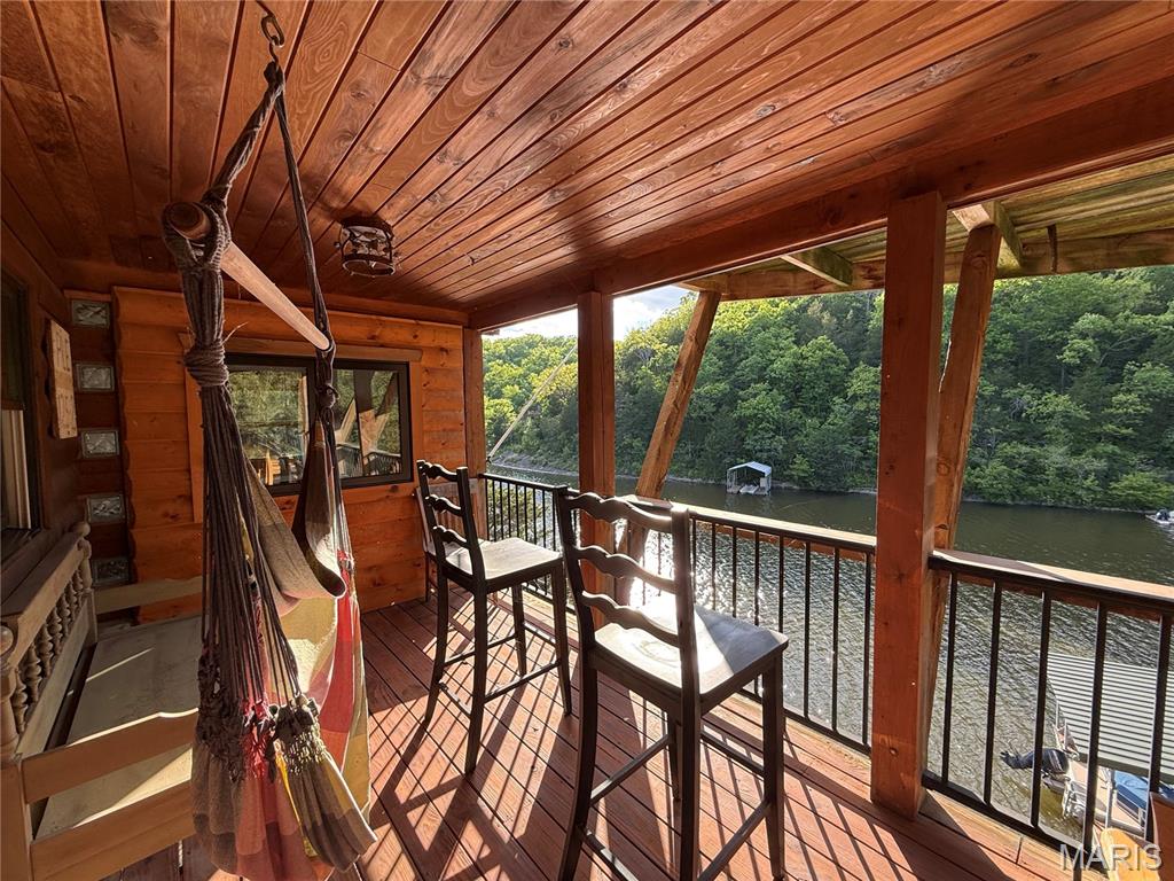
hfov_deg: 102.1
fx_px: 475
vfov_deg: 85.7
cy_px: 440
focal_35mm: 14
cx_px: 587
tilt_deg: -2.9
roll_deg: +1.4
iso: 64
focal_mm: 2.22
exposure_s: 1/246
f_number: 2.2
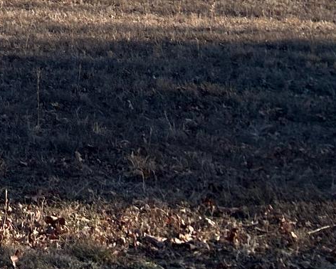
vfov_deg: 12.9
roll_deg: -2.6
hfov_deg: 14.3
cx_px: -350
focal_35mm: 110
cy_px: -194
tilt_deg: -0.4
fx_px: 1094
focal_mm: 5.7
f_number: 1.5
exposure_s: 1/3165
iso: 50
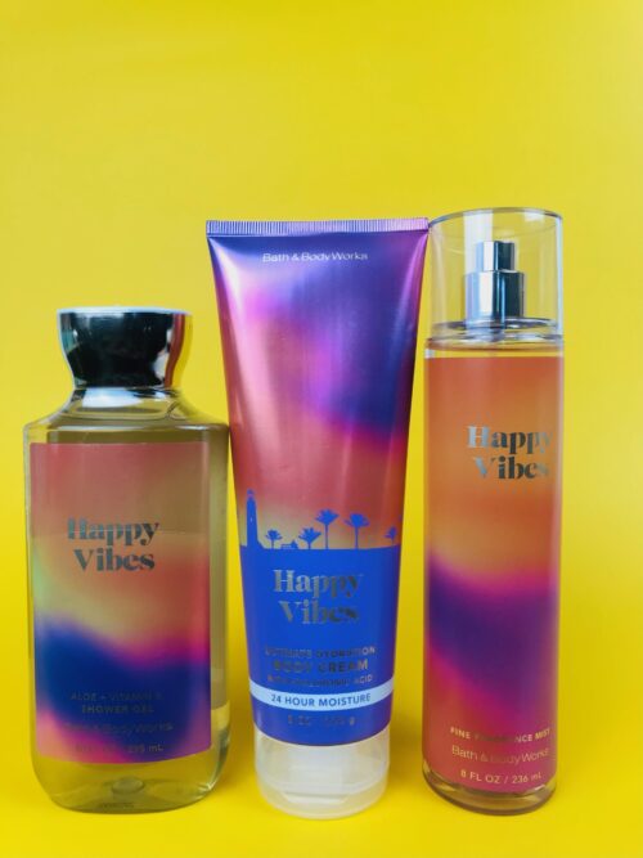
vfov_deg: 63.5
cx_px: 322
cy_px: 429
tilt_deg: -7.7
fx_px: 694
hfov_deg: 49.7
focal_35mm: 28
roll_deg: -1.7
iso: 25
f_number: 1.8
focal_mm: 3.99
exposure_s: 1/100
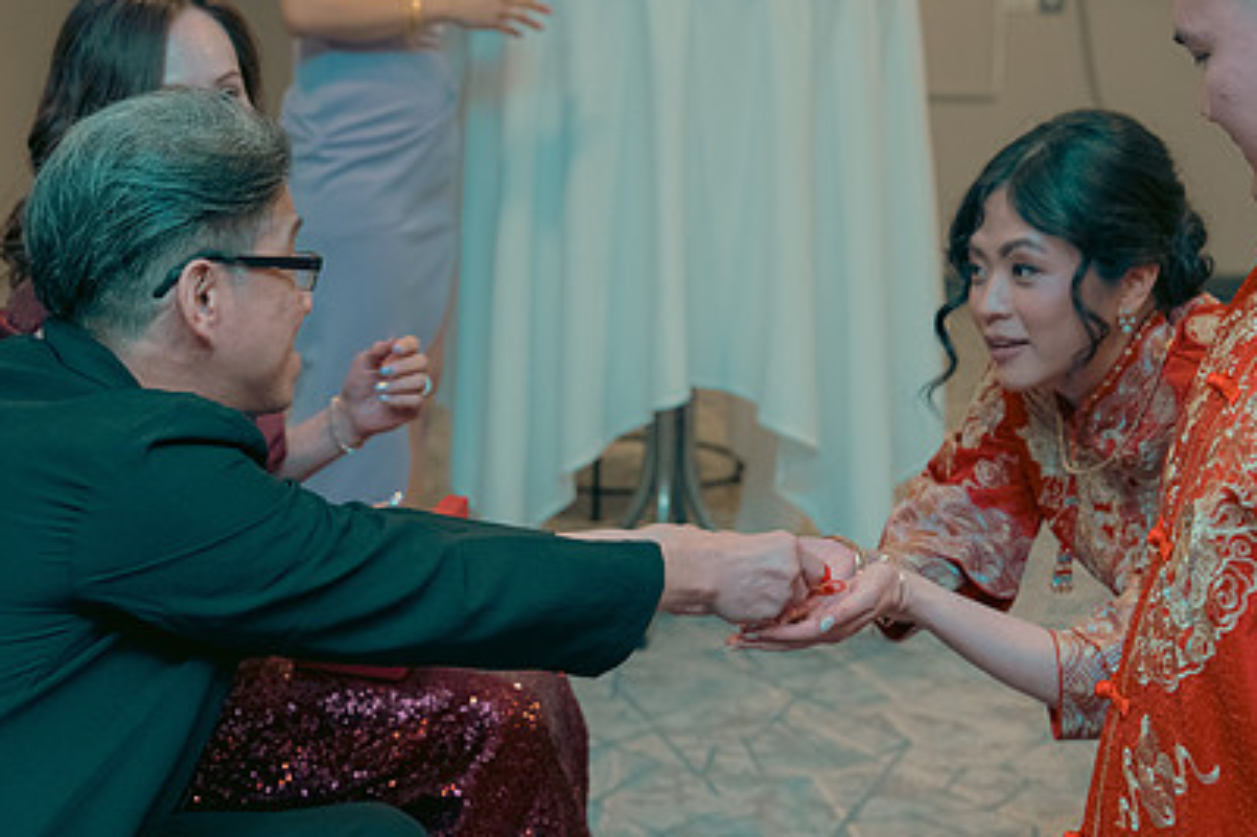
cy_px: 390
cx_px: 646
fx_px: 2373
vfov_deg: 20.0
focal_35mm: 68
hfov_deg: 29.7
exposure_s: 1/160
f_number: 3.5
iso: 2500
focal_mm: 47
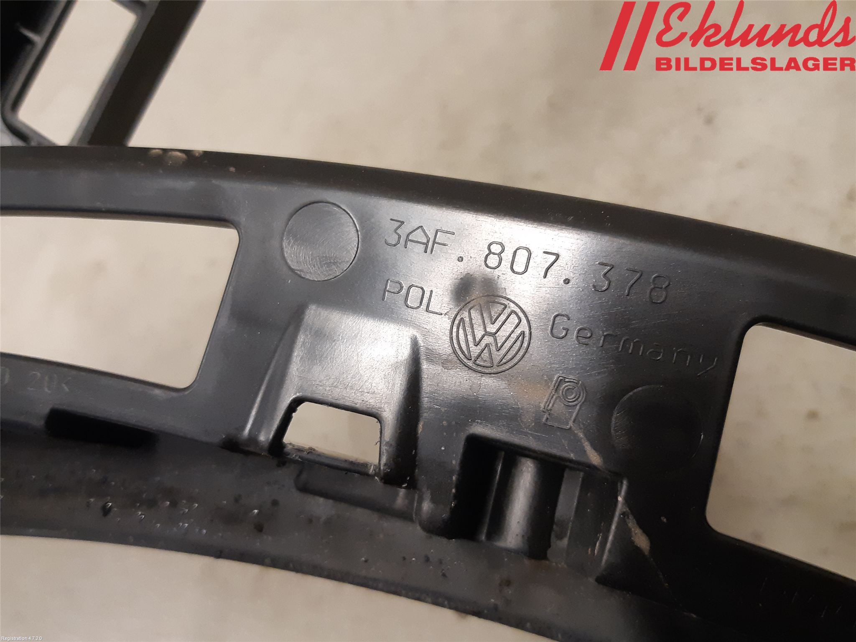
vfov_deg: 53.1
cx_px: 428
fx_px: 643
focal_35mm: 26
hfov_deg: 67.3
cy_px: 321
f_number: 1.7
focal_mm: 3.93
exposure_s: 1/50
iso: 250
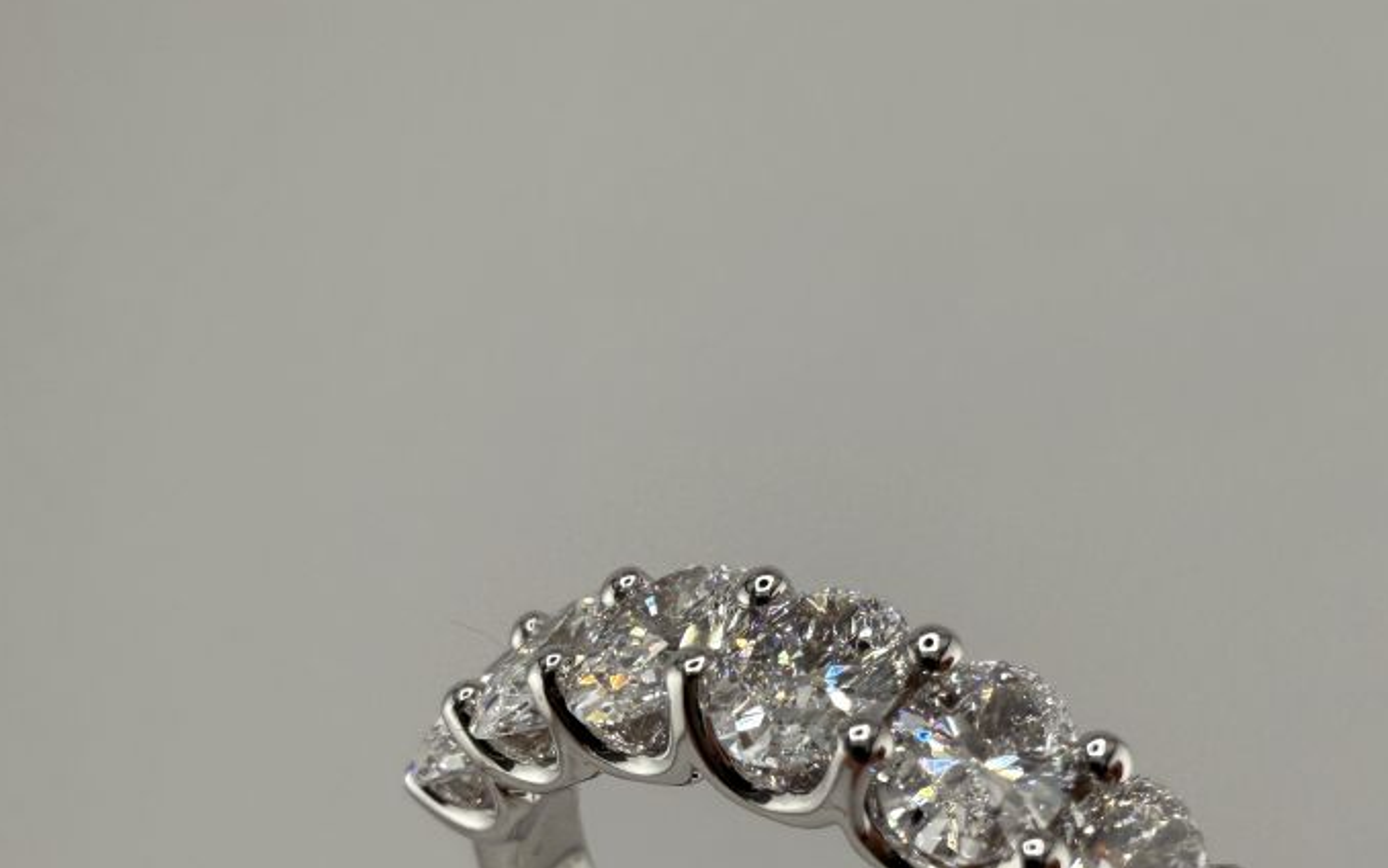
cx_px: 815
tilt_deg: -20.7
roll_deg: -0.7
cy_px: 757
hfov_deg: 44.2
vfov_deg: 27.7
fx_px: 1703
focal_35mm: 45
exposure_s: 1/2315
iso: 40
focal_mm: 2.22
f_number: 2.2
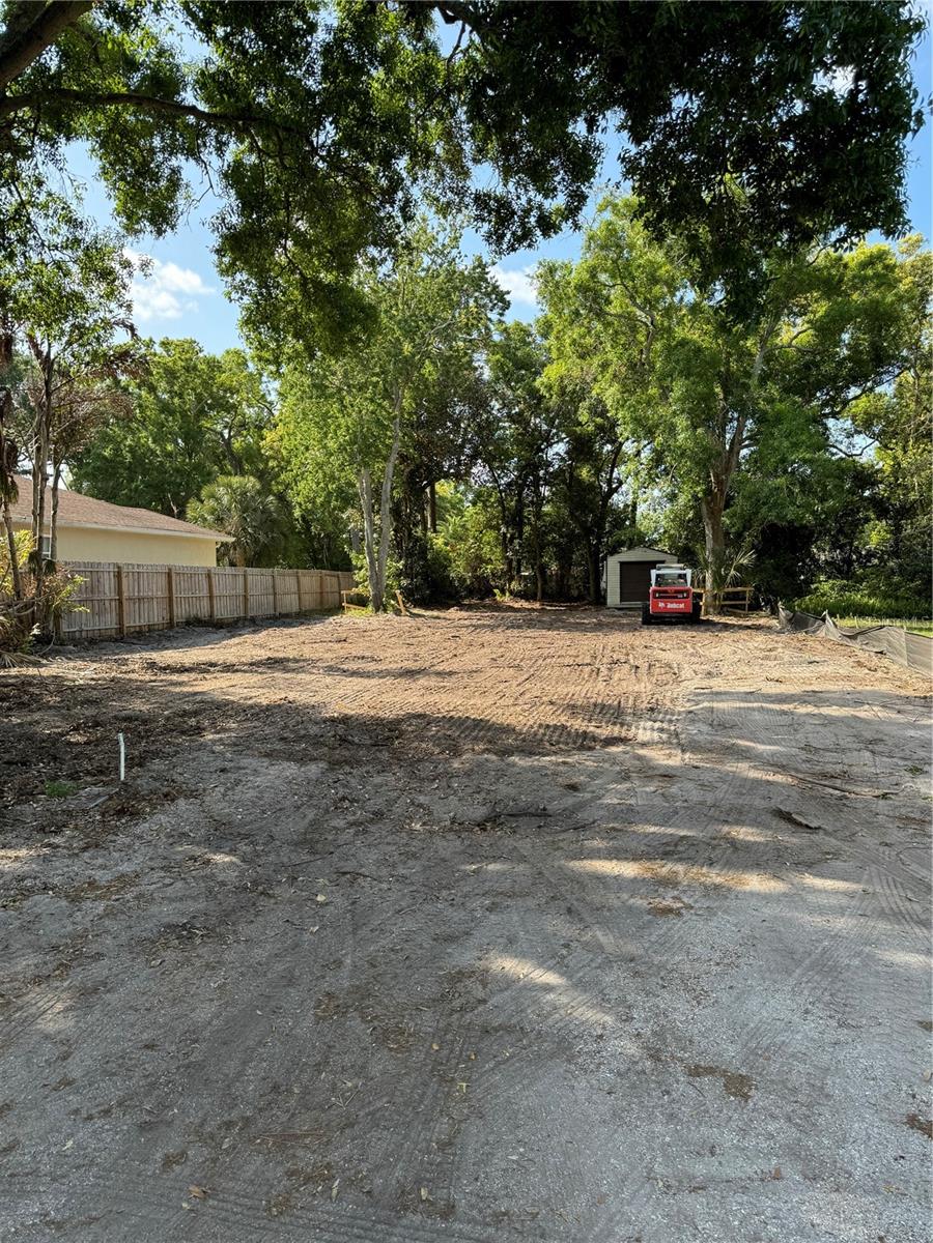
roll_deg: +1.3
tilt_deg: -3.1
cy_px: 622
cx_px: 466
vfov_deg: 71.6
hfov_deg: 56.8
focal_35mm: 24
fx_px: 862
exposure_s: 1/707
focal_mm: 6.76
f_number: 1.78
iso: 80
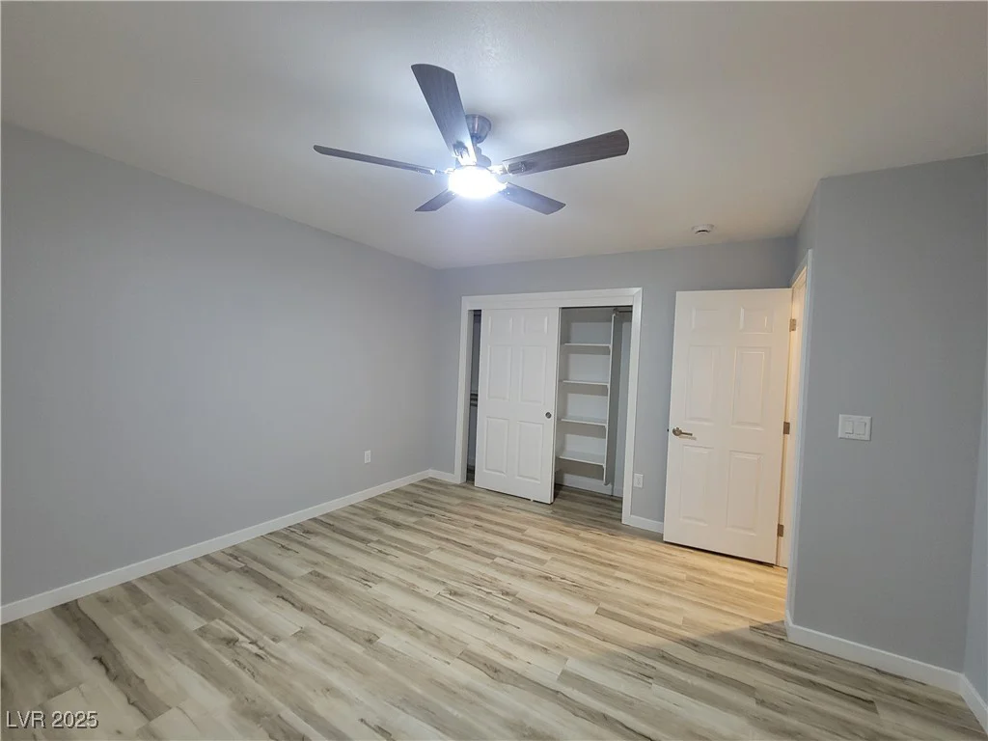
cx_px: 494
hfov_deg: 106.2
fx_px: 371
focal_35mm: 13
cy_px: 370
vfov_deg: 89.9
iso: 320
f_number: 2.2
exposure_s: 1/30
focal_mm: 2.2
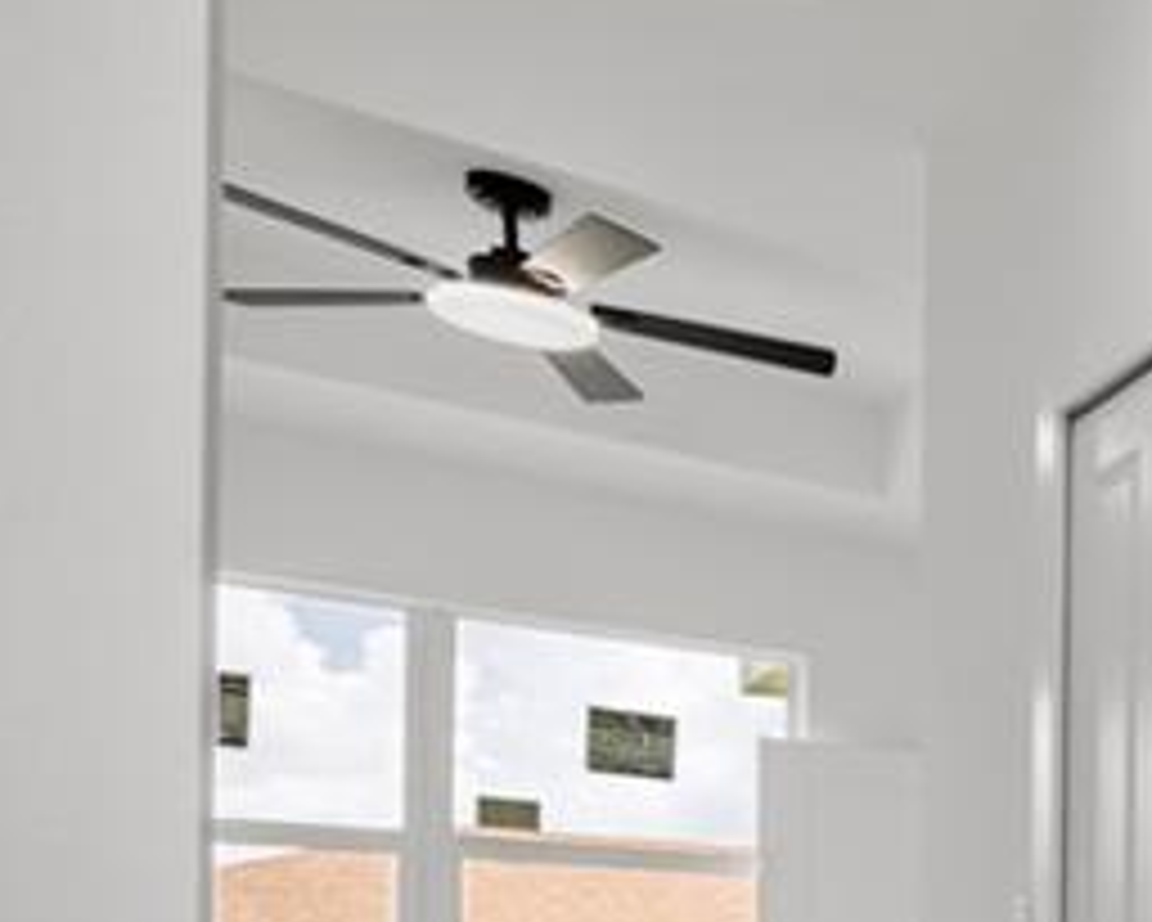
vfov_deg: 29.6
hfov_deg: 20.4
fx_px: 1535
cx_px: 2228
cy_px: 1048
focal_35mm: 45
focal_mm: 12
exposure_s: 1/80
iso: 800
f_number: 5.6
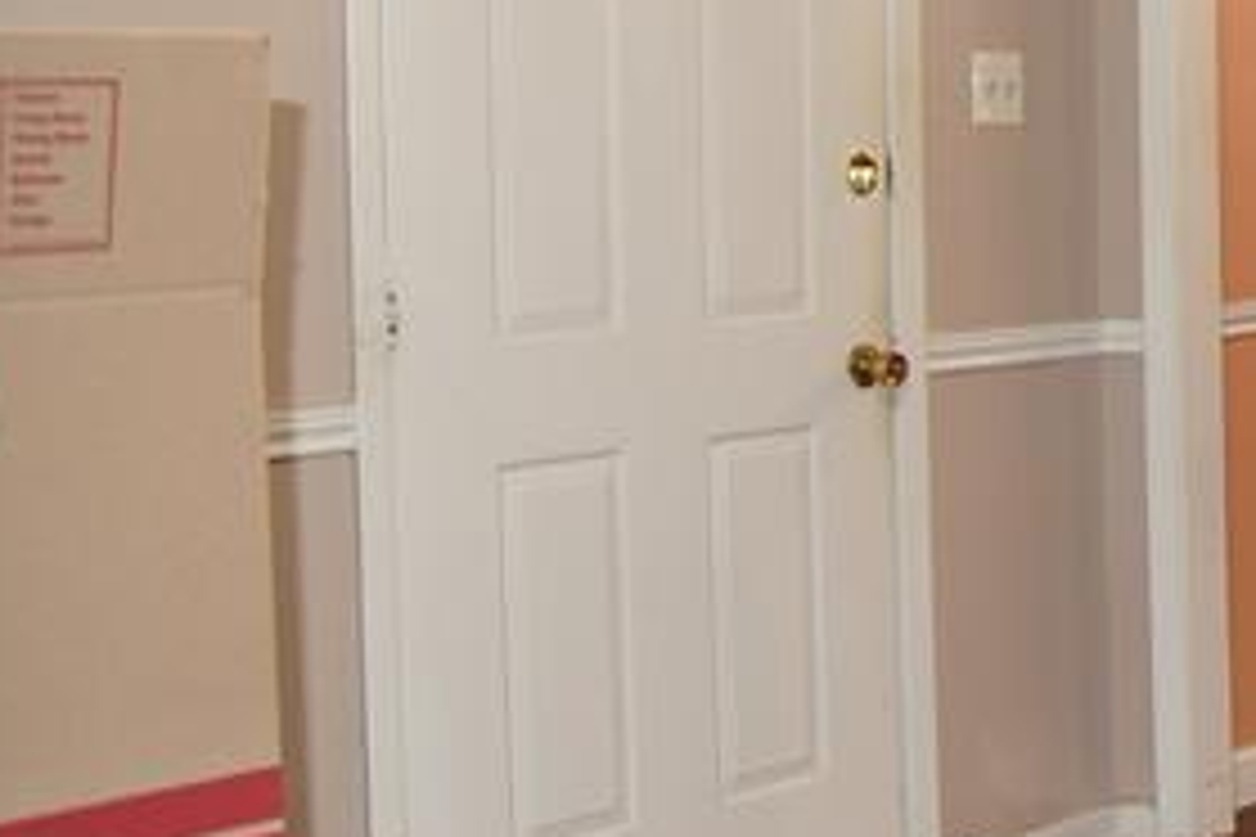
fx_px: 3070
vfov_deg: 15.5
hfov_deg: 18.6
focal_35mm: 88
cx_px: 2179
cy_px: 266
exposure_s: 1/60
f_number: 4
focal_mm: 24
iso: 900
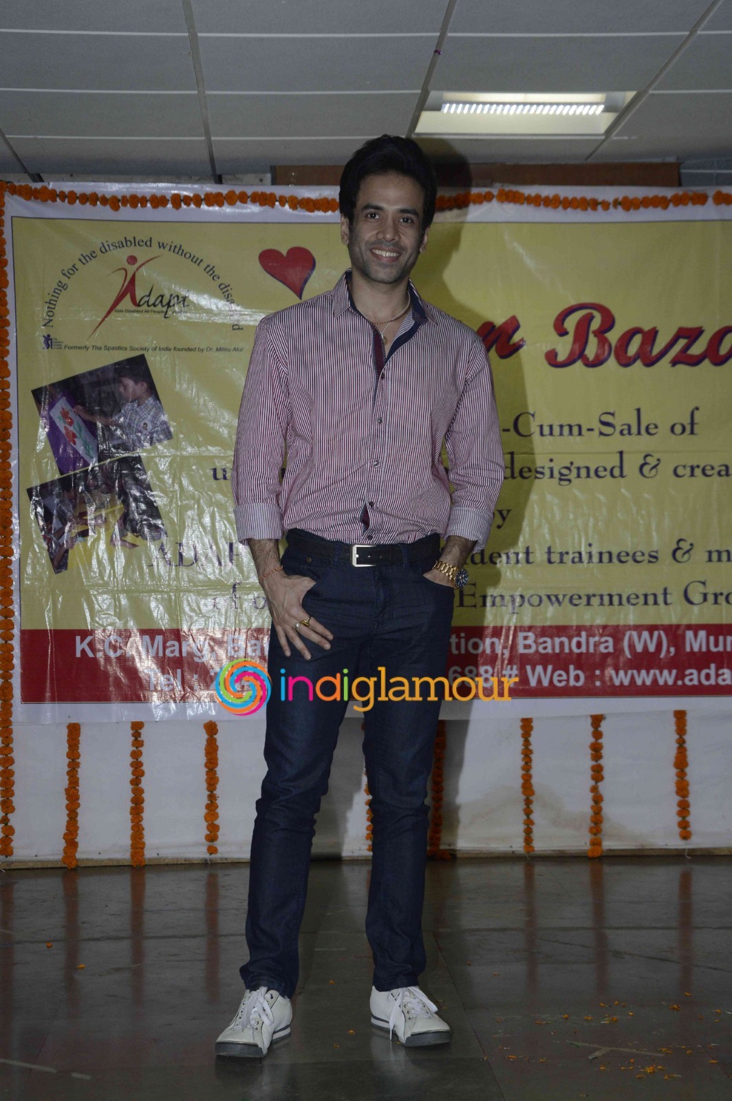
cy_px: 550
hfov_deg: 20.1
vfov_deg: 29.9
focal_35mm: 68
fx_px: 2062
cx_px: 366
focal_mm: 45
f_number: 7.1
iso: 800
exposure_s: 1/160
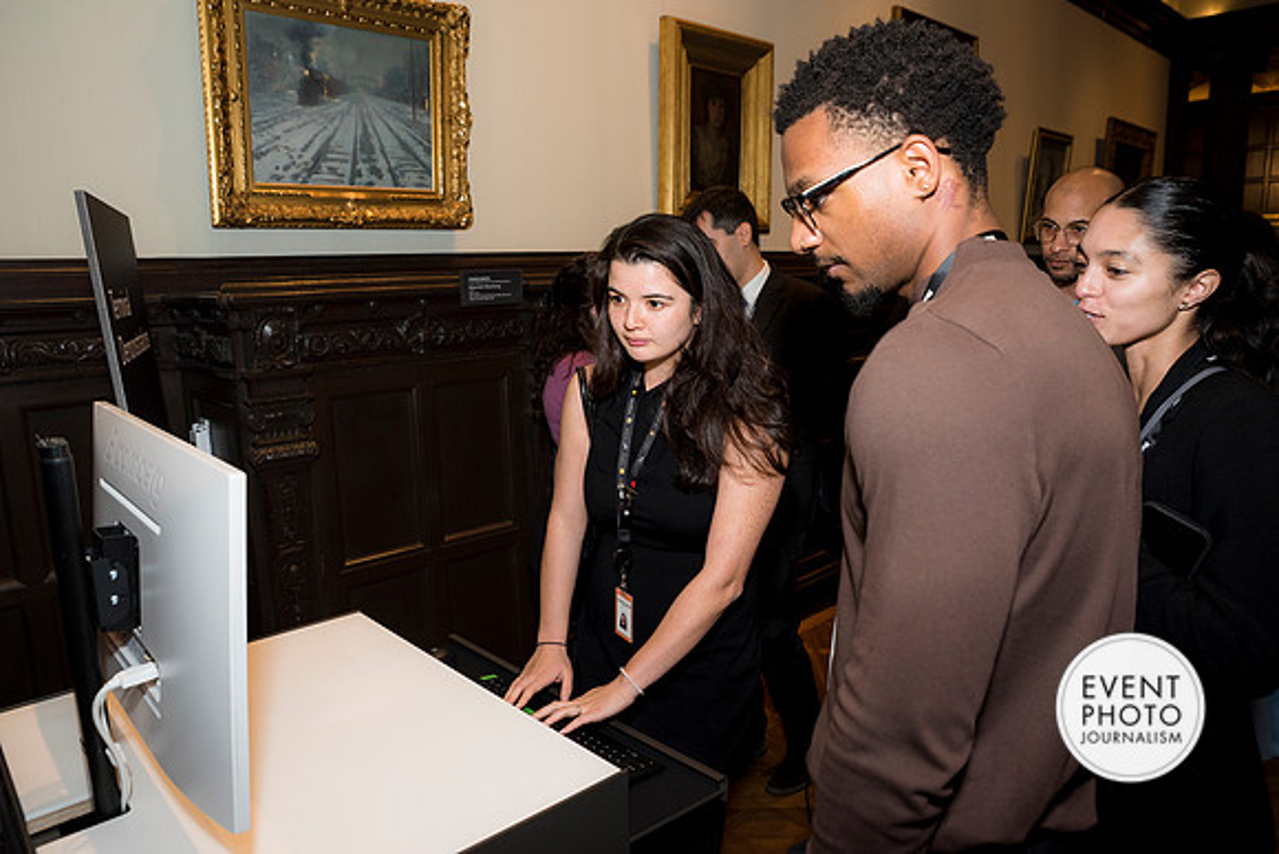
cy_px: 427
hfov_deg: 72.6
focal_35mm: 25
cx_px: 640
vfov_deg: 52.2
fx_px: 871
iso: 800
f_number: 5
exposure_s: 1/125
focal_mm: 24
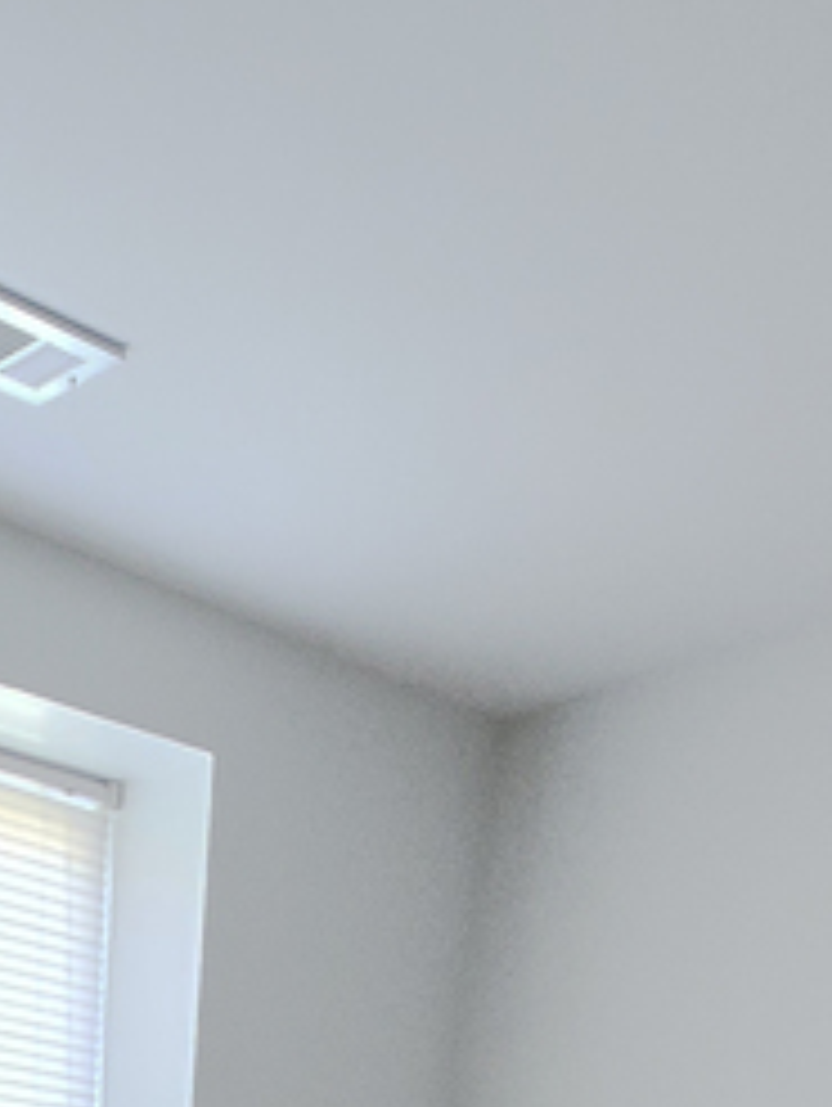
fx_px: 1824
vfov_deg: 18.0
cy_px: 2336
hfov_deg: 23.6
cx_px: -144
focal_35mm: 57
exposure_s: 1/60
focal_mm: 2.2
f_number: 2.2
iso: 400
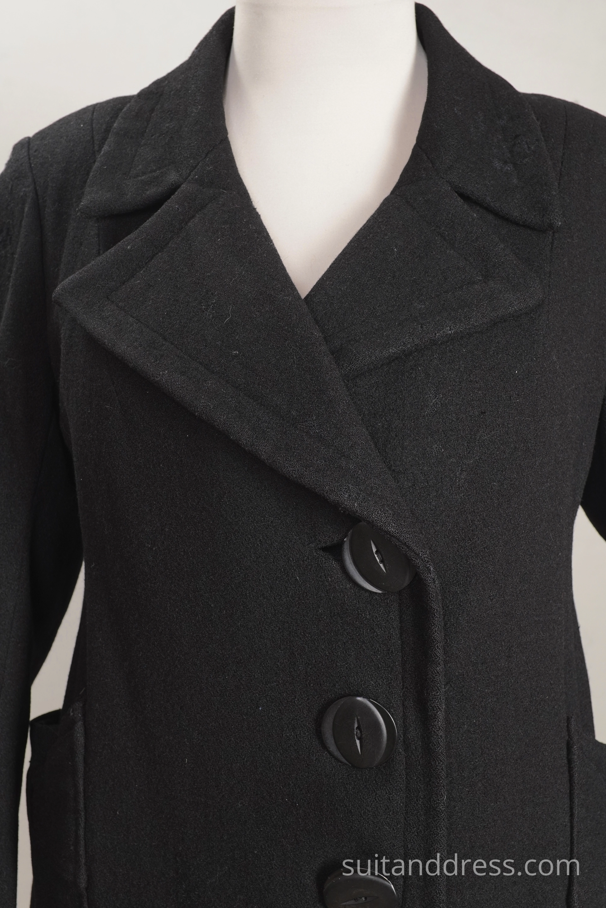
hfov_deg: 28.1
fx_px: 1212
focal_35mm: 48
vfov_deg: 41.1
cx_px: 303
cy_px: 454
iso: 320
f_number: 7.1
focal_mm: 32
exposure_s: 1/13
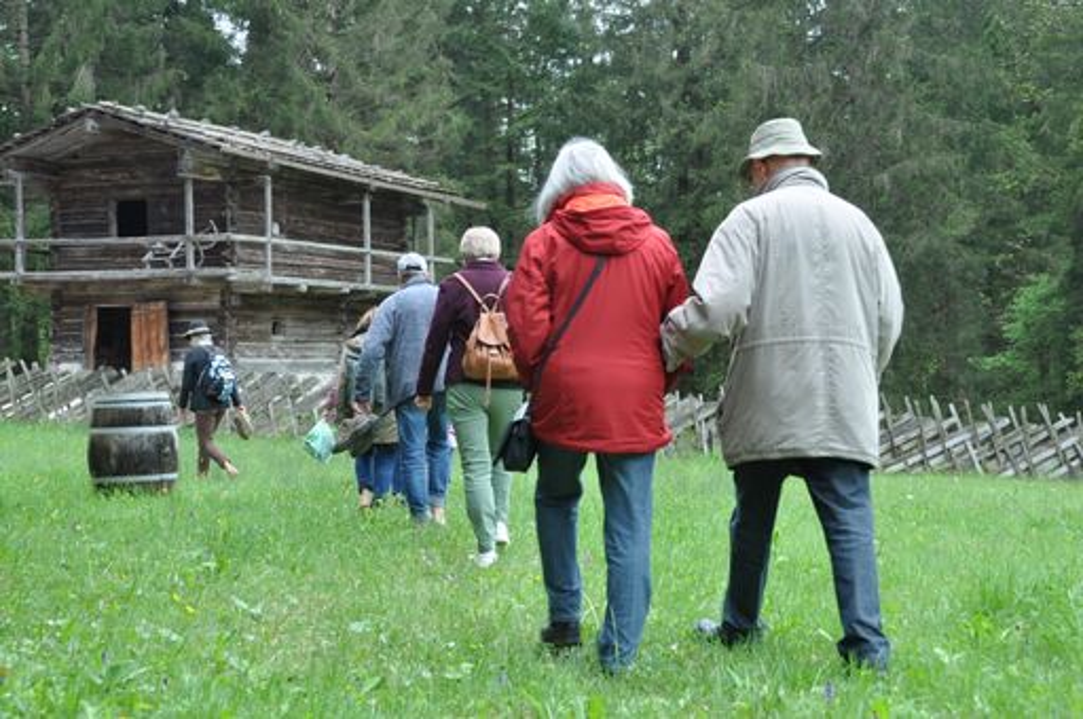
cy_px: 360
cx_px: 542
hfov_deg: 35.1
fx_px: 1713
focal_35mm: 57
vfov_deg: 23.7
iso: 200
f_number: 8
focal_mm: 38
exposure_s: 1/60
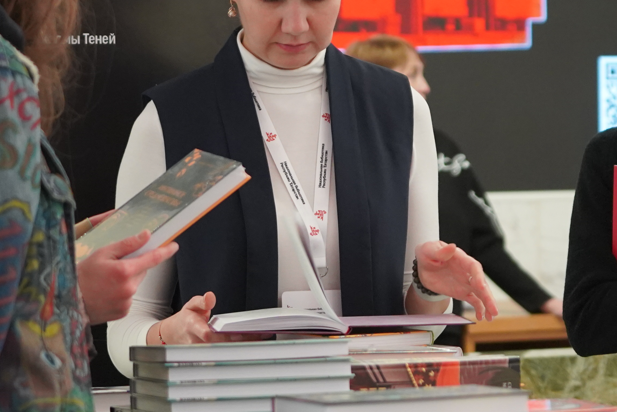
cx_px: 458
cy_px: 221
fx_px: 3153
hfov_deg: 11.2
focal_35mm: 184
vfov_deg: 7.5
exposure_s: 1/160
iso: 4000
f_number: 4
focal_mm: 70
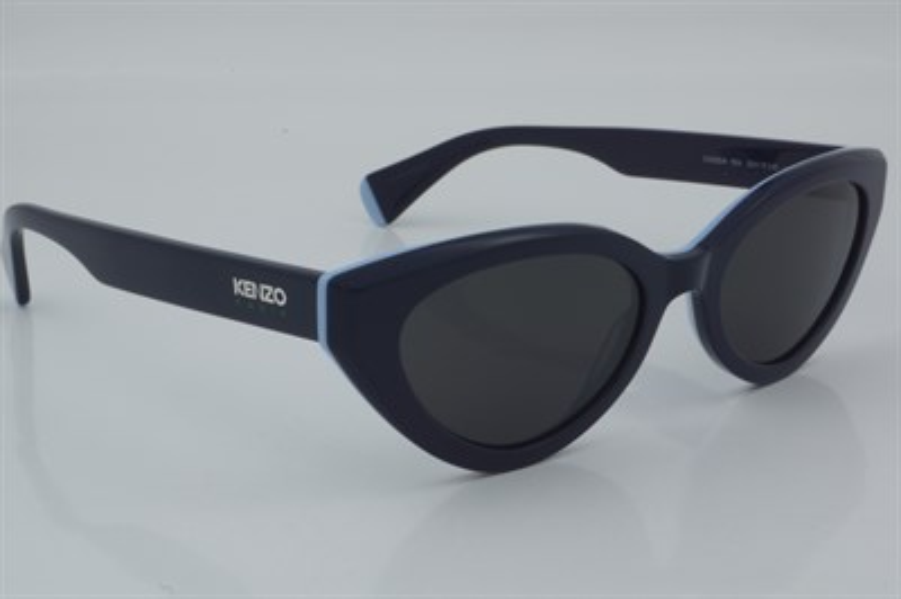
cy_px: 300
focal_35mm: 75
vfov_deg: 18.2
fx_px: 1875
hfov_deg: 27.0
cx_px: 450
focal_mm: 50
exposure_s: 1/4
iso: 100
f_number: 32
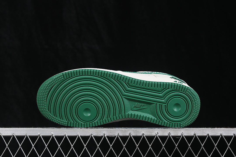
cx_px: 118
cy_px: 78
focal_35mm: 75
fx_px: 492
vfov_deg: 18.2
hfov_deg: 27.0
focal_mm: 50
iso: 160
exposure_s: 1/80
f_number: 7.1
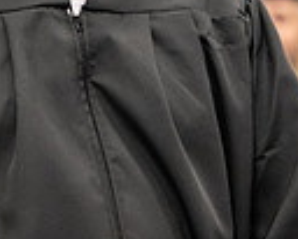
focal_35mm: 658
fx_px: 5817
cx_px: 86
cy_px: -45
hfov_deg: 2.9
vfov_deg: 2.4
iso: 3200
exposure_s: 1/200
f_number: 3.2
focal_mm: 155
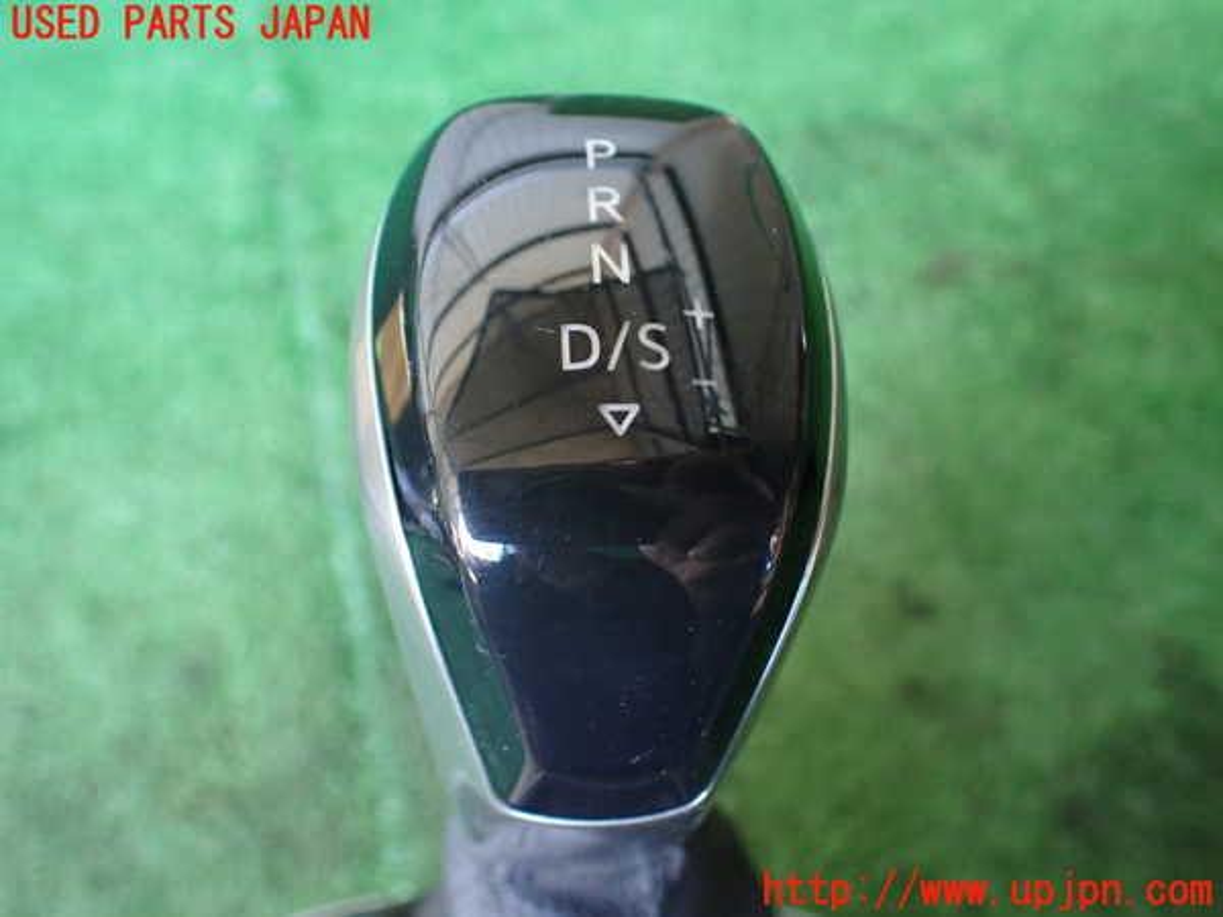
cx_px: 612
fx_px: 1060
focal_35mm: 30
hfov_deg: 60.0
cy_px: 458
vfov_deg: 46.8
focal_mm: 5.4
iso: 800
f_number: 2.3
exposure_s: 1/60
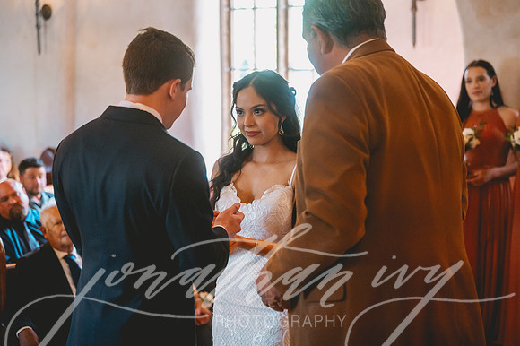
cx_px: 269
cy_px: 173
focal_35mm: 67
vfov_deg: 20.3
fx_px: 965
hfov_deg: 30.2
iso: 2000
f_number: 2.8
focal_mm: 63
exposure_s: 1/320
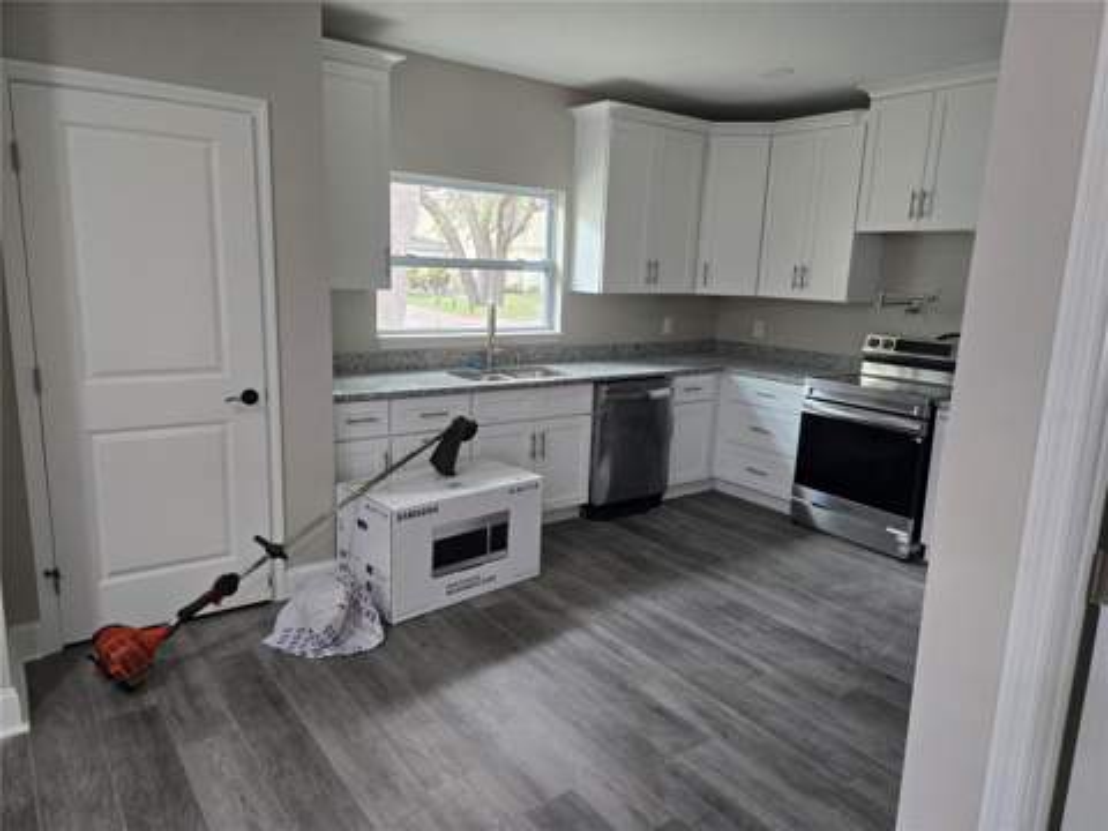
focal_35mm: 23
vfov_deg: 58.9
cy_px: 416
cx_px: 554
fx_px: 736
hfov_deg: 73.9
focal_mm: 5.4
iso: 250
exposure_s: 1/120
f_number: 1.8
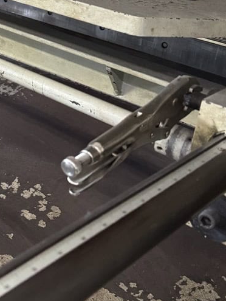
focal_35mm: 62
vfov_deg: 30.5
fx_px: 539
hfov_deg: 21.6
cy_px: 64
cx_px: -62
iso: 640
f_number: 1.8
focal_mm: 6.8
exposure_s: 1/60
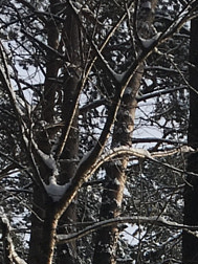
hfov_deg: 7.7
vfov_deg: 9.9
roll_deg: -1.8
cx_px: 426
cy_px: 546
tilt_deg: +22.3
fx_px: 1403
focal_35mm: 184
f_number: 2.2
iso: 25
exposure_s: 1/1789
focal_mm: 4.15
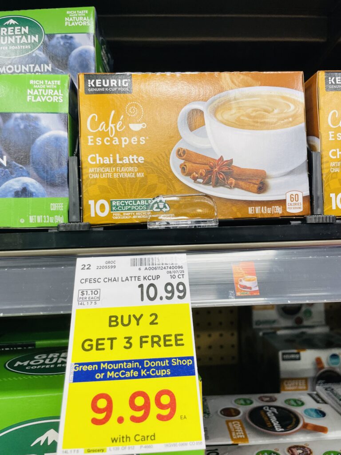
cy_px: 228
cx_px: 170
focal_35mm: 26
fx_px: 341
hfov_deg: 53.1
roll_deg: +1.9
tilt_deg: +0.3
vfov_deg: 67.3
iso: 100
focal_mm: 4.2
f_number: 1.6
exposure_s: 1/120
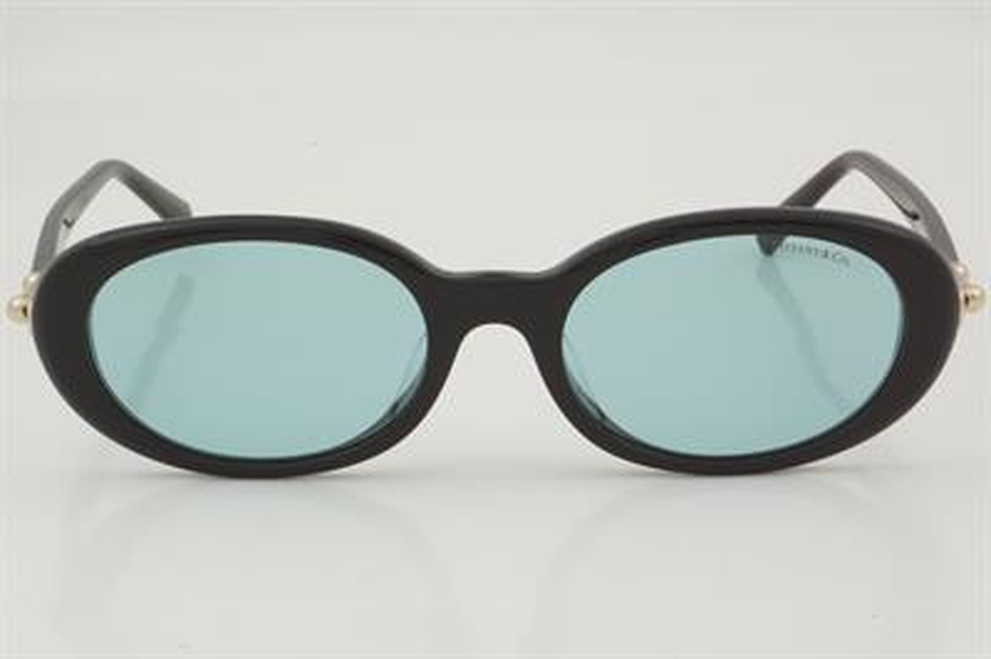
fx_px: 2269
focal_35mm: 82
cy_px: 330
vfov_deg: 16.5
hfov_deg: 24.6
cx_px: 496
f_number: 32
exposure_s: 1/3
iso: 100
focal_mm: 55
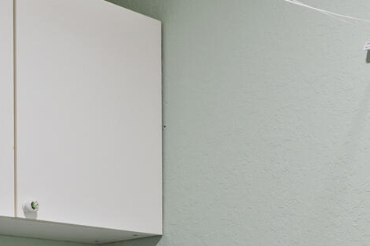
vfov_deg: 17.1
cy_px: 339
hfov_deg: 27.1
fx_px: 760
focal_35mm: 74
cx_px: 260
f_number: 7.1
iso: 250
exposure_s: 1/3
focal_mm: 14
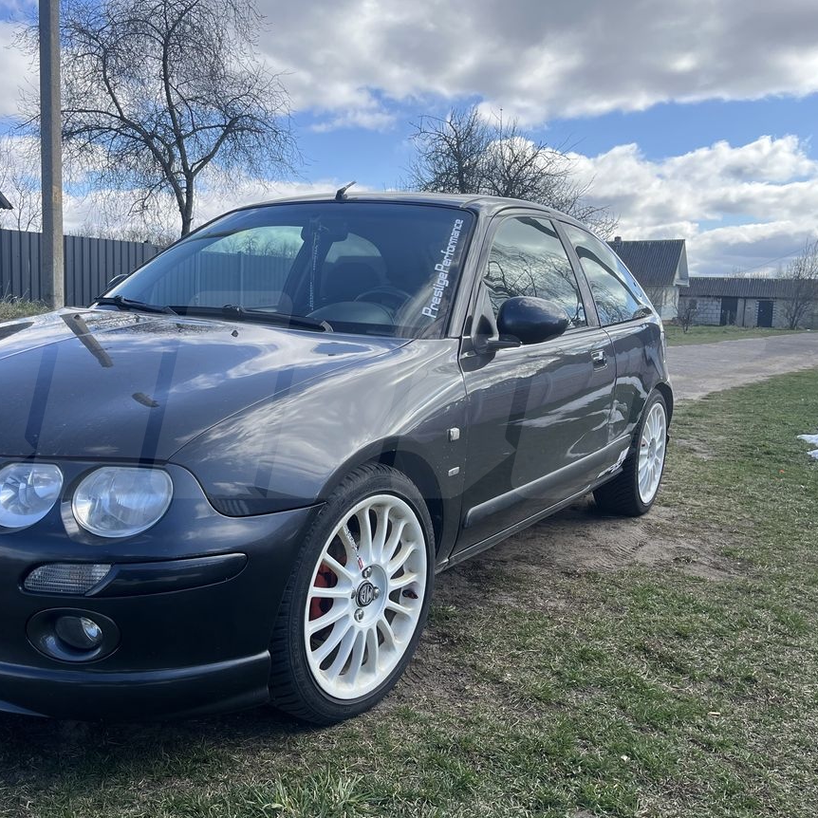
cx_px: 321
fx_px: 856
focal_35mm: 32
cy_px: 396
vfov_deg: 51.1
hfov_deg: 50.7
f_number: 1.6
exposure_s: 1/2062
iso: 50
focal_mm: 5.1
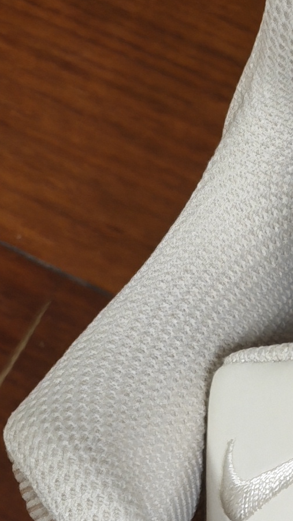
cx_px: 847
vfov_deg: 15.7
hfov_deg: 8.7
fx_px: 1616
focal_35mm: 117
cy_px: 938
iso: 640
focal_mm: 5.52
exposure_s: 1/33
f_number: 1.9
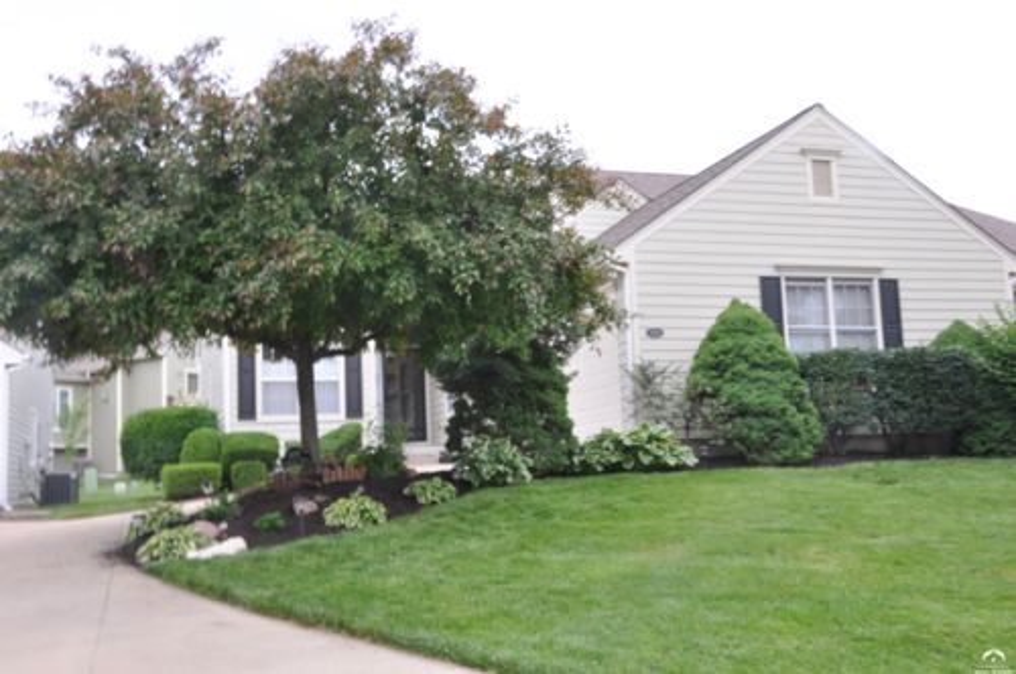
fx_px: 1099
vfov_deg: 34.1
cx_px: 508
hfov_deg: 49.6
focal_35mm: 39
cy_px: 337
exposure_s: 1/15
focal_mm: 26
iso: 200
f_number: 4
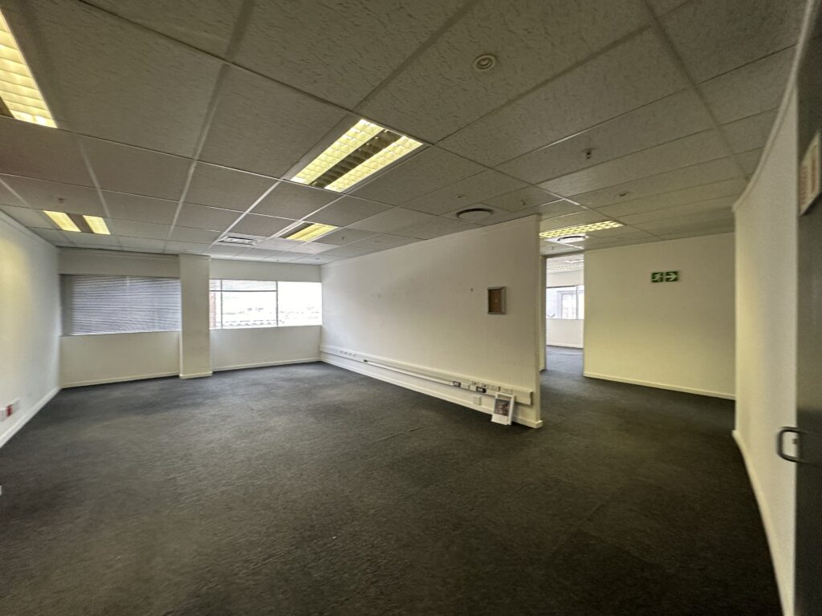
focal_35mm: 14
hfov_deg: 102.1
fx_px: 332
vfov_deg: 85.7
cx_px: 411
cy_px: 308
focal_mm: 2.22
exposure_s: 1/100
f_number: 2.2
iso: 160
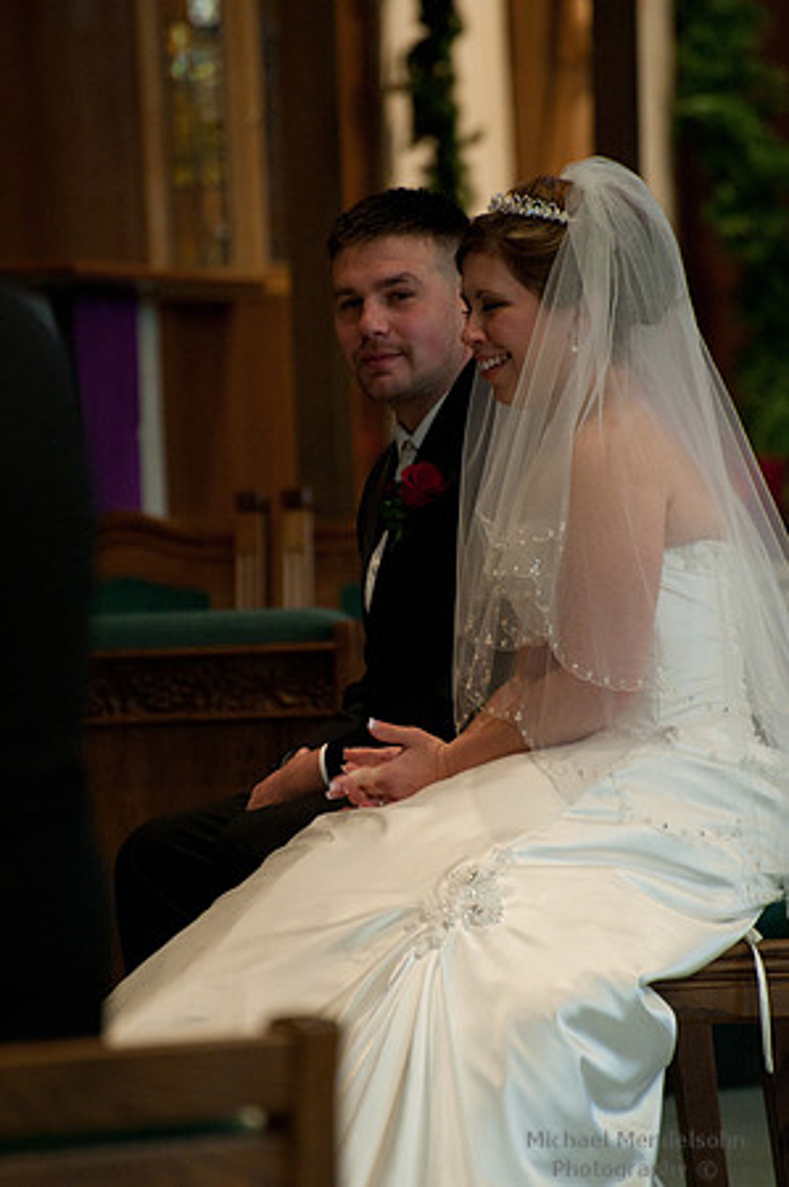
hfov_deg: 4.6
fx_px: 9885
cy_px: 594
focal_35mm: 300
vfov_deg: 6.9
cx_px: 394
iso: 4000
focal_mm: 300
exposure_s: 1/60
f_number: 6.3
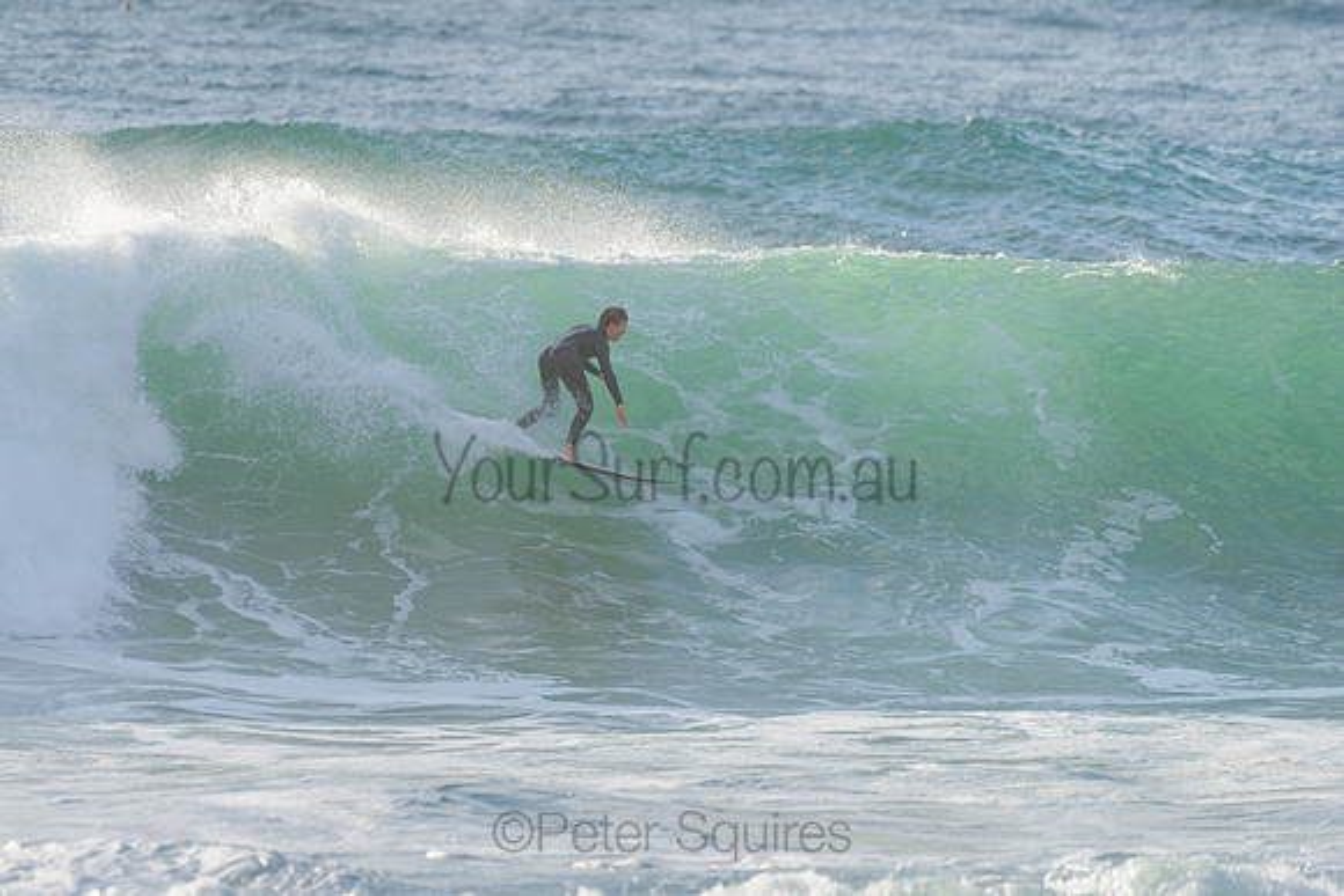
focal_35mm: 612
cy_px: 379
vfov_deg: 2.2
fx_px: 22863
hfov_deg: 3.4
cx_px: 526
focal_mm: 500
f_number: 5.6
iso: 360
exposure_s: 1/2000
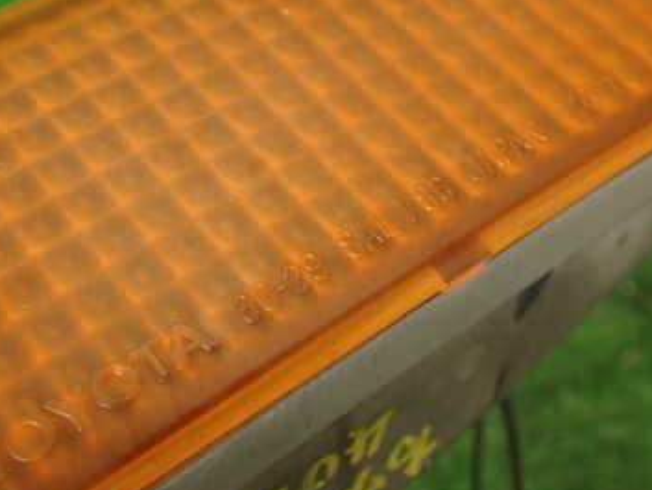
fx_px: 961
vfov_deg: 28.5
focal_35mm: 51
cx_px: 281
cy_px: 312
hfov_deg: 37.4
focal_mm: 5.4
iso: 160
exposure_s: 1/60
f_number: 2.3
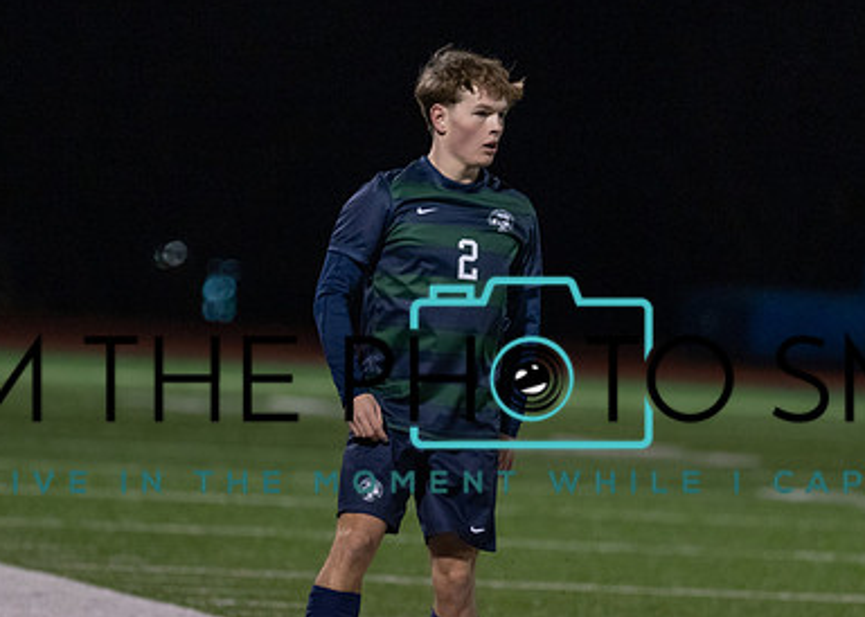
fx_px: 10290
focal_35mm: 419
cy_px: 423
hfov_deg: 4.8
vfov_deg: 3.4
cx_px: 401
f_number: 2.8
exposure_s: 1/1000
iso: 2500
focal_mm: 191
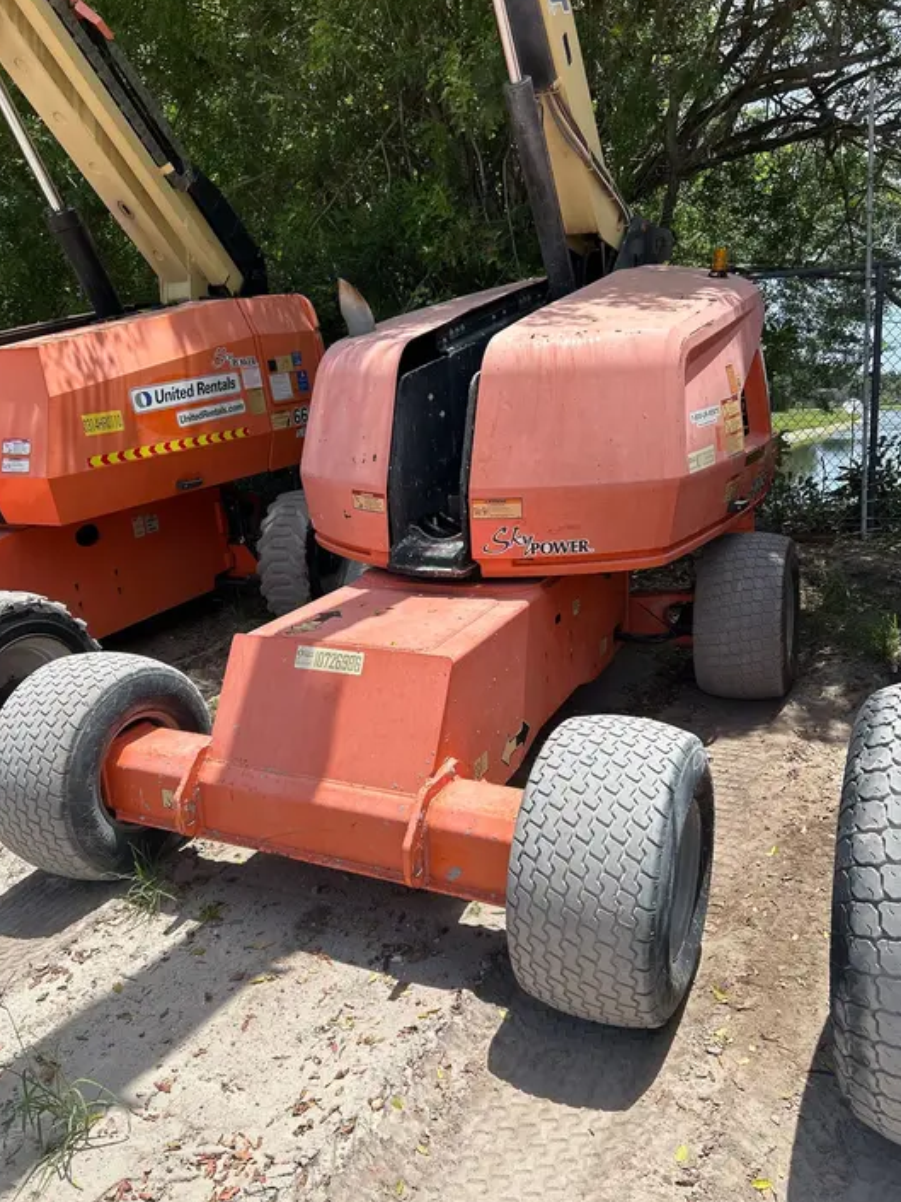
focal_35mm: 27
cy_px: 598
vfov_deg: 65.3
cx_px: 443
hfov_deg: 51.3
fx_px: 938
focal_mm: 5.7
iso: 50
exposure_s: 1/3077
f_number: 1.5
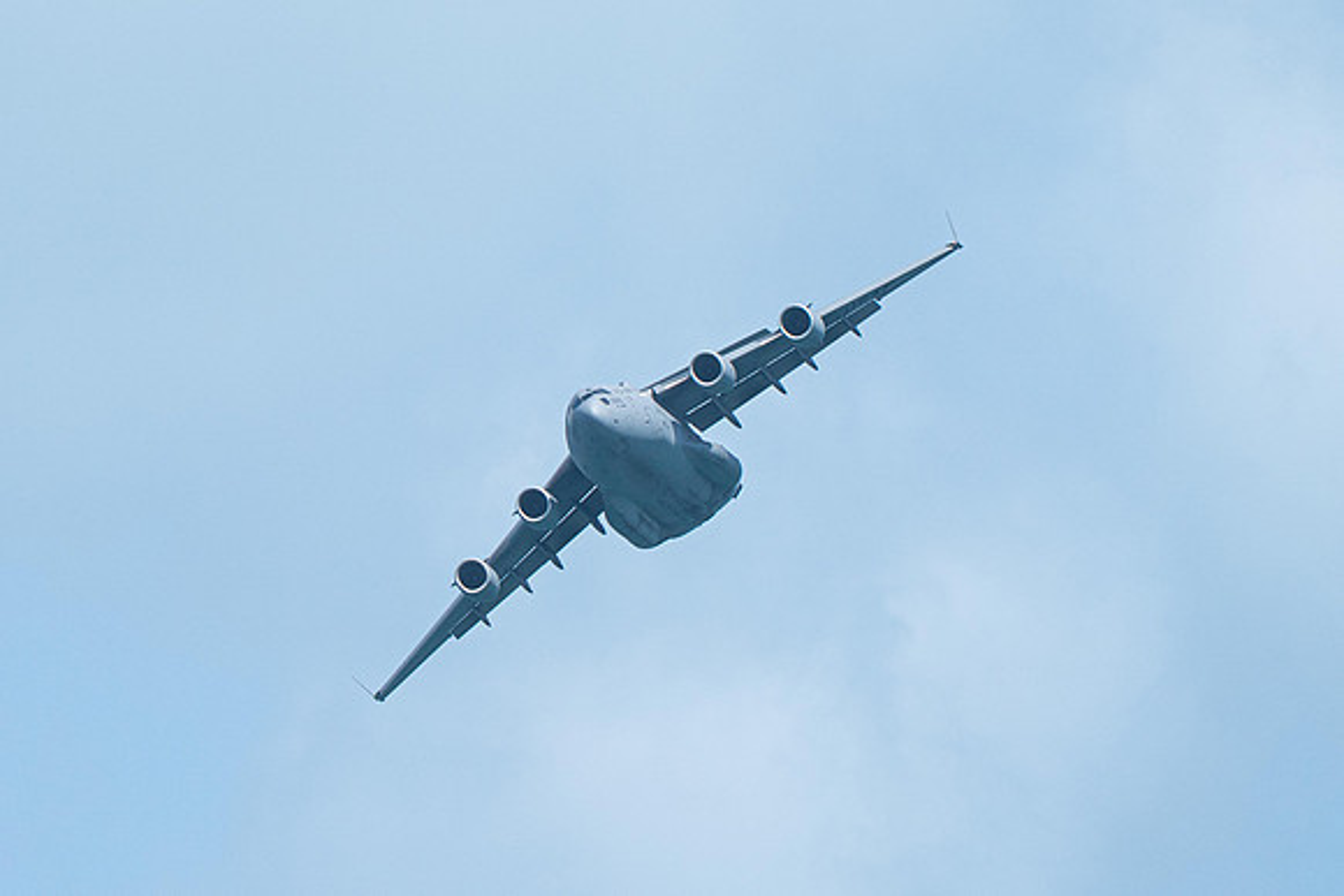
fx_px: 29443
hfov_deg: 2.6
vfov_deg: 1.7
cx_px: 466
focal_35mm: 789
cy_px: 449
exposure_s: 1/1250
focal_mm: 400
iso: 640
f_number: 10
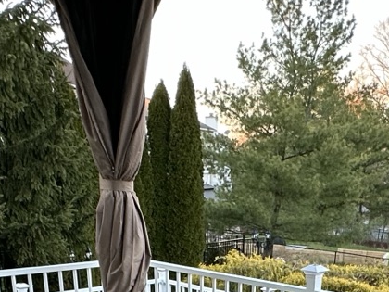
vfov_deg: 19.2
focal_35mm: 60
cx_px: 234
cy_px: 510
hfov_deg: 32.1
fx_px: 674
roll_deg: -0.9
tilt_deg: -28.4
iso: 125
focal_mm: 2.22
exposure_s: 1/99
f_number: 2.2
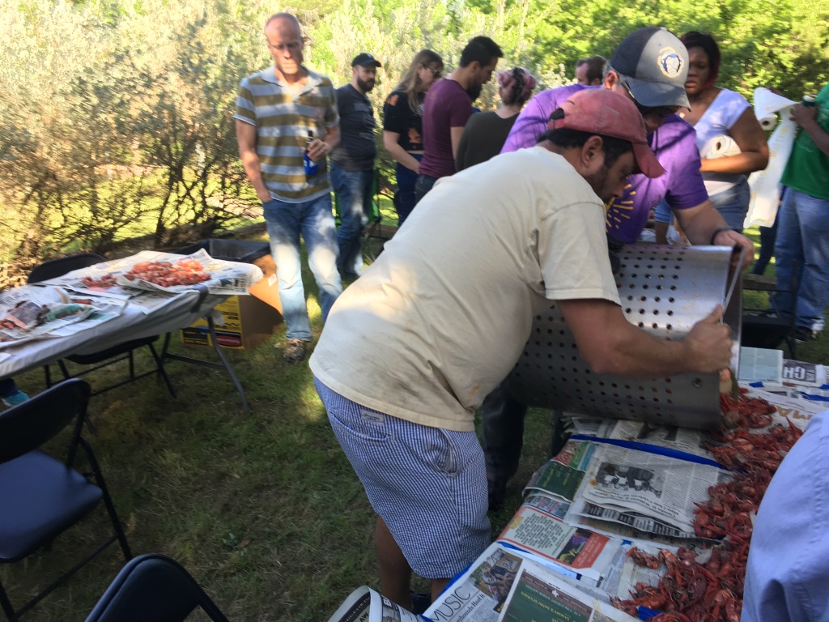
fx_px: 695
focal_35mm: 29
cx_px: 414
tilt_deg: -25.4
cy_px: 311
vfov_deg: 48.2
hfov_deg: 61.7
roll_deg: +2.3
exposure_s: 1/120
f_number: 2.2
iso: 25
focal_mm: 4.15
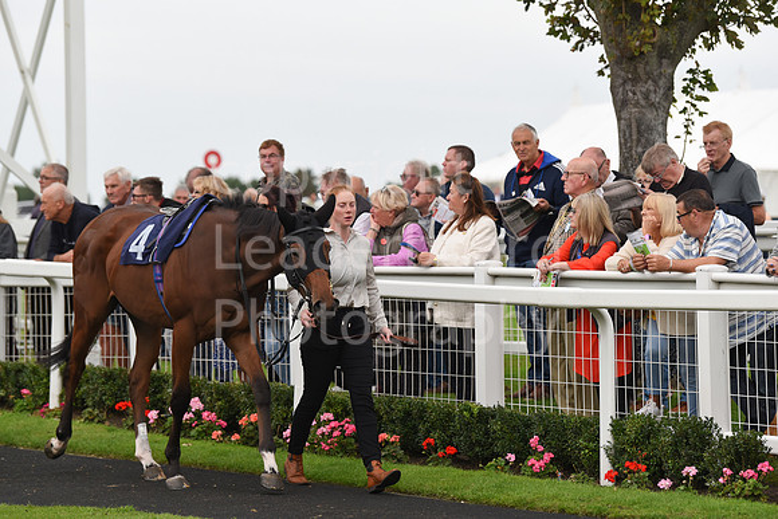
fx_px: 3458
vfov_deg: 8.6
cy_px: 260
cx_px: 389
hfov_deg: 12.8
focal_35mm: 160
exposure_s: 1/2500
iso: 640
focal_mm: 160
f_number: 4.5
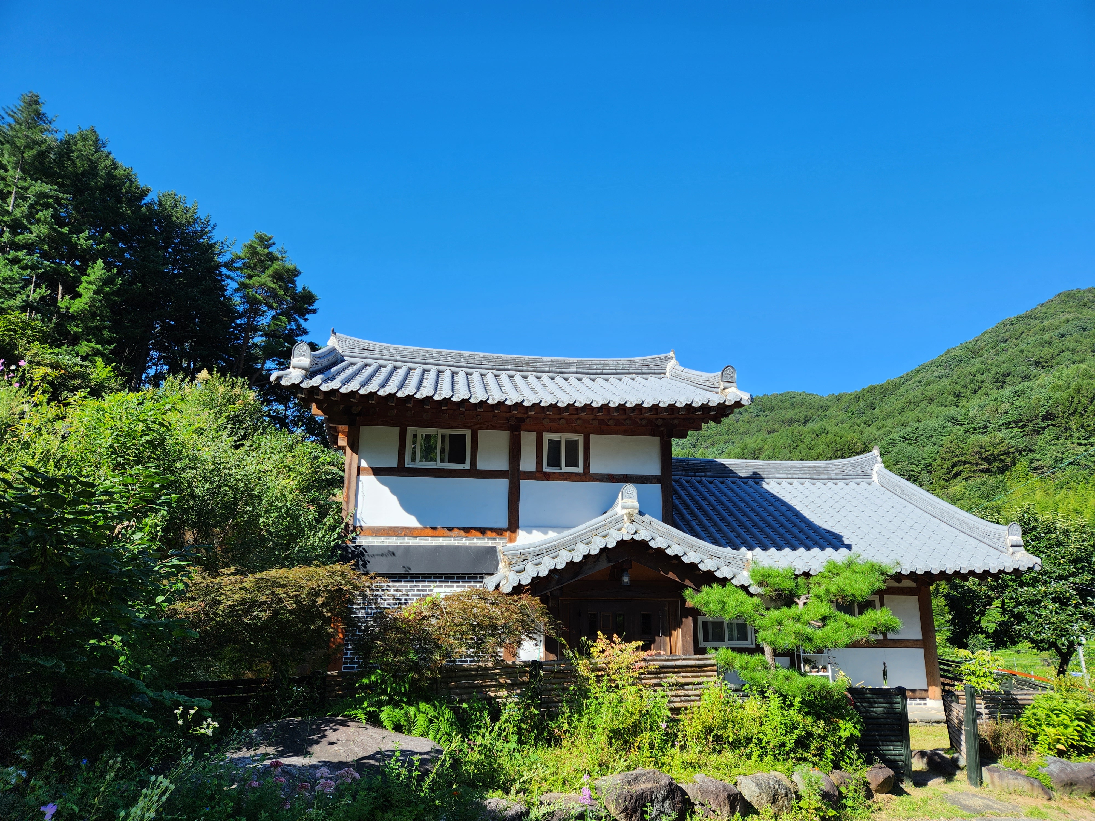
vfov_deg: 58.9
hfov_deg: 73.9
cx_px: 548
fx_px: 728
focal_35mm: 23
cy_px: 410
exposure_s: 1/812
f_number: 1.8
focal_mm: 5.4
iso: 20
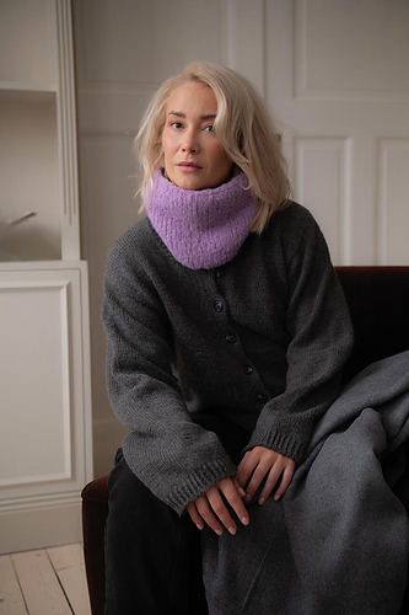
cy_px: 308
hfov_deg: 27.0
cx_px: 204
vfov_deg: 39.6
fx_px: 853
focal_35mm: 50
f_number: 4
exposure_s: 1/160
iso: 1000
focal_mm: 50
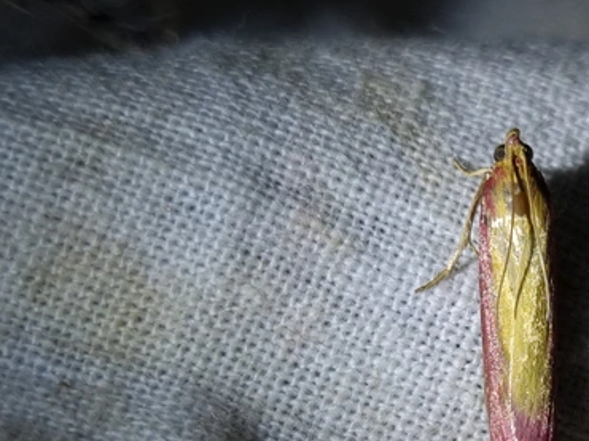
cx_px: 503
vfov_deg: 31.6
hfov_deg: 39.7
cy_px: 327
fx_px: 765
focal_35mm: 45
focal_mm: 5.4
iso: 50
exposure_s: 1/833
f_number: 1.8
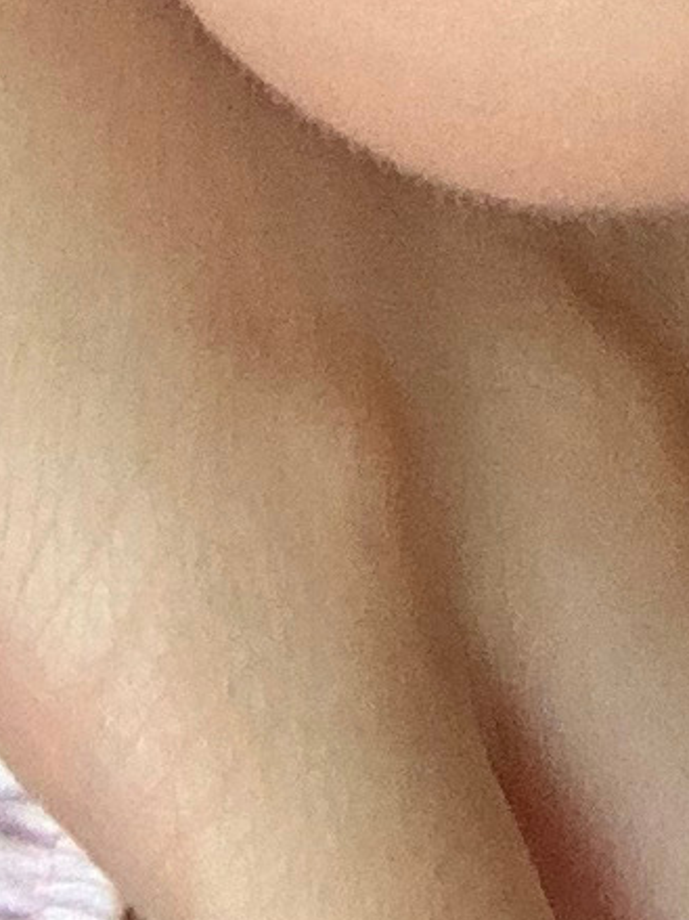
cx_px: 1179
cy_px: -1515
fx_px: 5974
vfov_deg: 7.9
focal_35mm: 225
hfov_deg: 6.5
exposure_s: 1/89
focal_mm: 2.87
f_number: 2.2
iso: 64
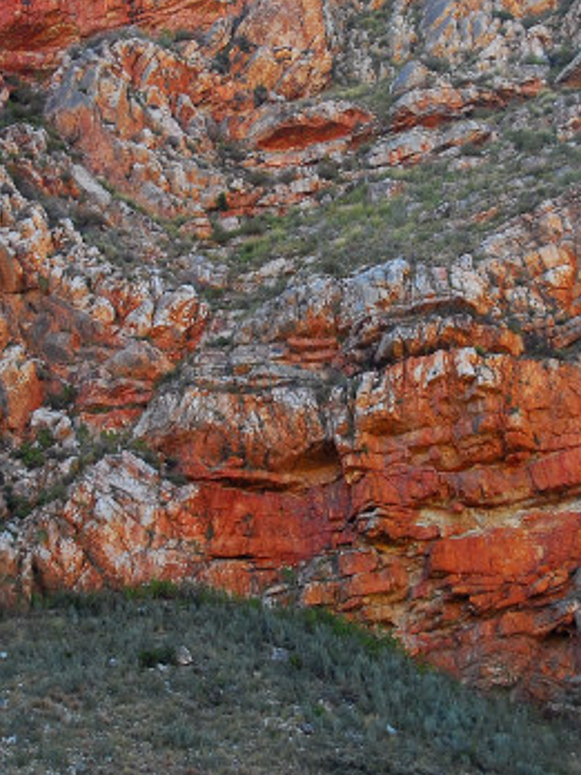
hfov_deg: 15.9
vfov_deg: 21.0
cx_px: 349
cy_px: 283
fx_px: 2081
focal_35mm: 93
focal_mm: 28
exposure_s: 1/125
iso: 320
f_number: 5.6
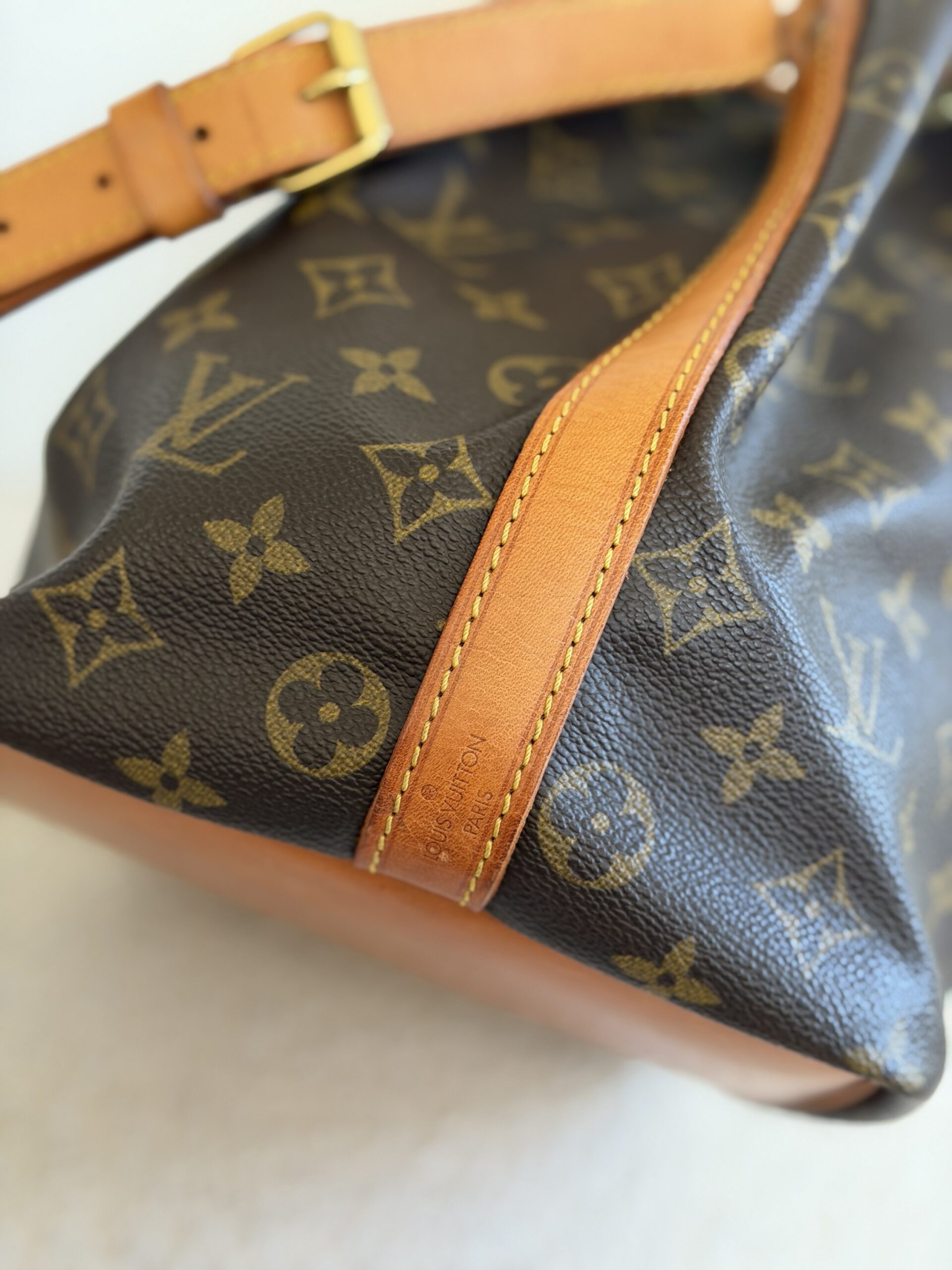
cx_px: 476
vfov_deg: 39.7
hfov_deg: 30.3
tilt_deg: -33.7
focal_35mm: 48
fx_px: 1760
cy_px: 635
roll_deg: -17.7
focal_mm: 6.76
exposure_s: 1/60
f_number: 1.78
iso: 125
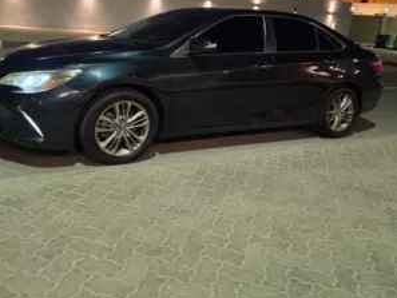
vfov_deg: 44.1
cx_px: 199
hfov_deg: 58.3
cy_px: 78
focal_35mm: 31
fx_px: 356
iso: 800
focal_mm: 6.5
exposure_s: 1/33.3
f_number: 1.4
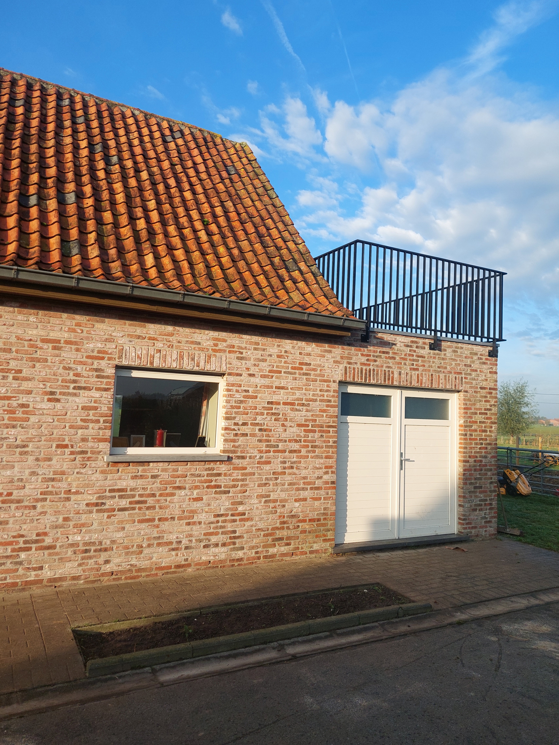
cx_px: 280
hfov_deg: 56.8
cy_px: 372
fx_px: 517
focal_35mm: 24
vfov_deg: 71.6
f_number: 1.8
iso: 40
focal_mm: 5.23
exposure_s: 1/833
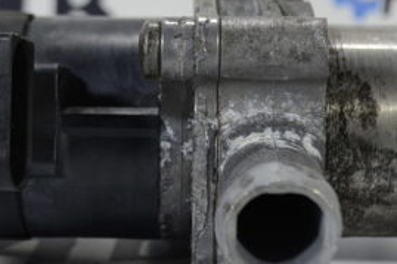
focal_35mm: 100
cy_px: 130
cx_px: 186
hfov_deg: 20.4
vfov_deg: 13.7
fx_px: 1102
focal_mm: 28
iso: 400
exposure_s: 1/250
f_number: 4.5
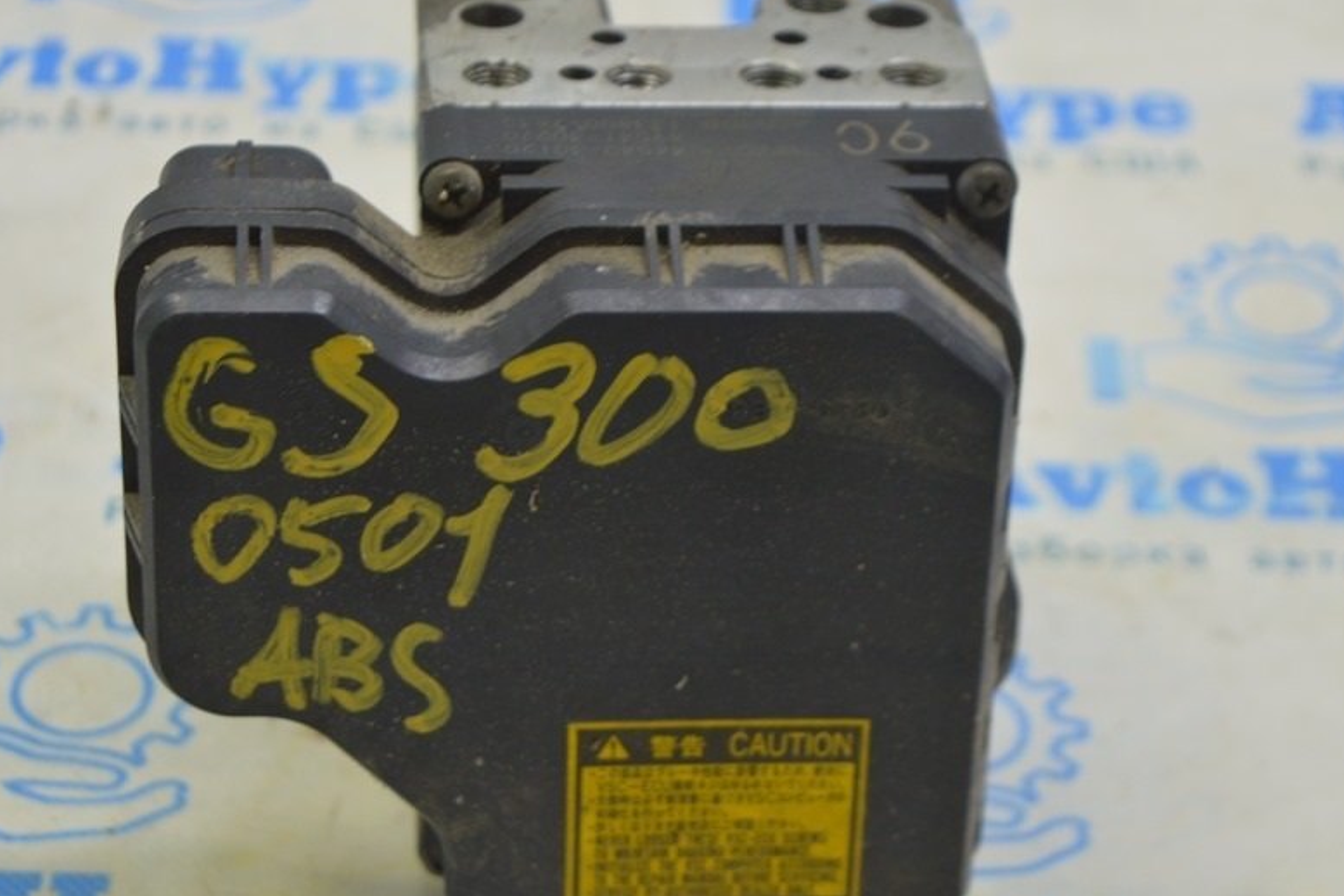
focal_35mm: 109
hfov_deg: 18.8
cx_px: 595
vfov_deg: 12.6
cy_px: 435
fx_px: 4056
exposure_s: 1/20
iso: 400
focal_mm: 55
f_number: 5.6
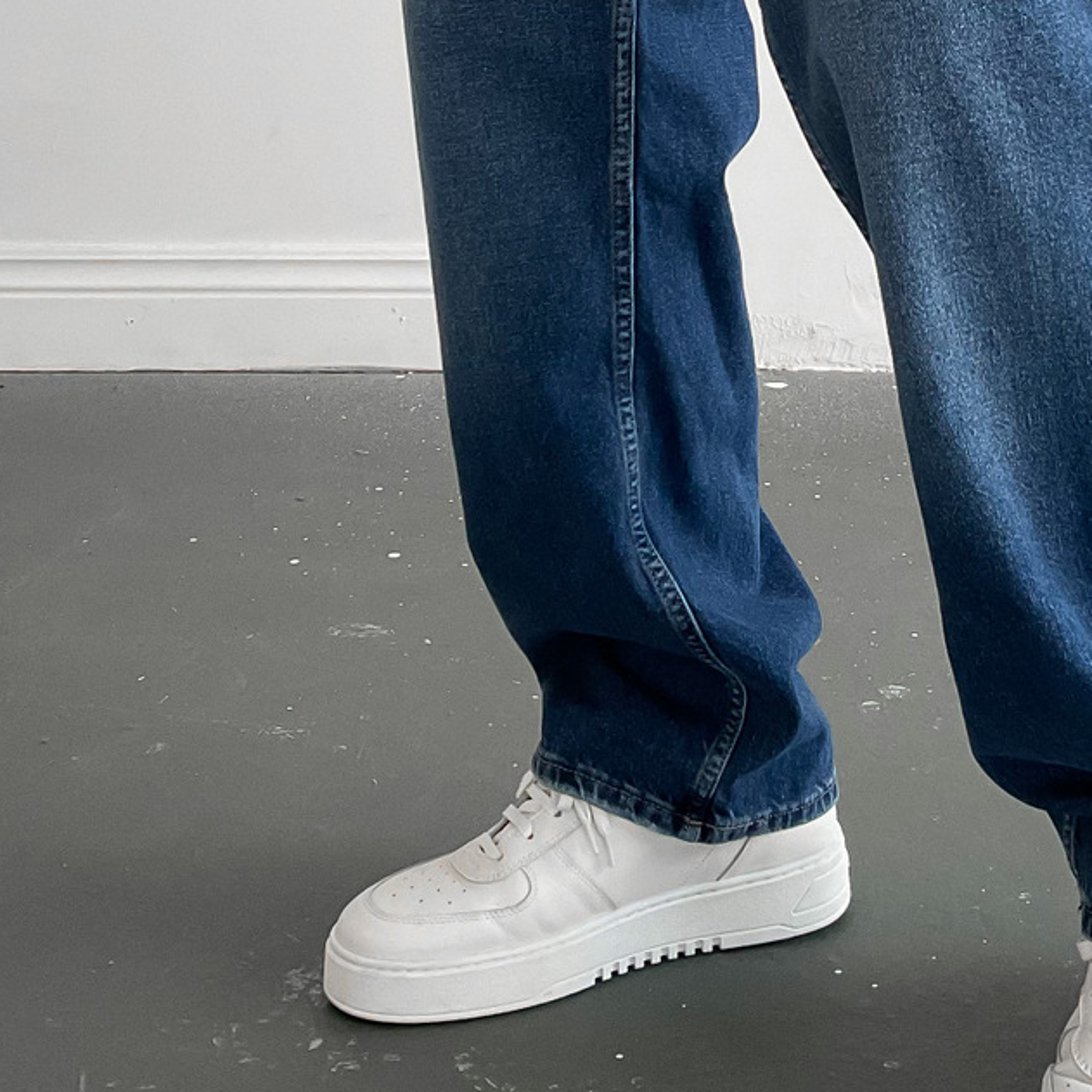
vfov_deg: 25.1
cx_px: 760
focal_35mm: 65
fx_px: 2320
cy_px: -17
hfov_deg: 26.3
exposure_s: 1/60
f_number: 1.8
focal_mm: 3
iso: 125
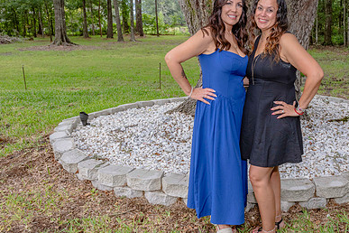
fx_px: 407
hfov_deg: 45.1
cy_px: 96
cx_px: 253
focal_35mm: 42
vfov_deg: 31.8
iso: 800
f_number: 9
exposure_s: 1/200
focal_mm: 28
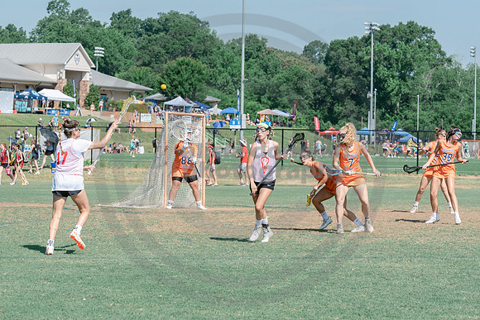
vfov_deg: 10.9
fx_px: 1679
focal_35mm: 126
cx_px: 274
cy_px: 150
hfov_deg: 16.3
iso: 400
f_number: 8
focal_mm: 110
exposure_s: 1/1000
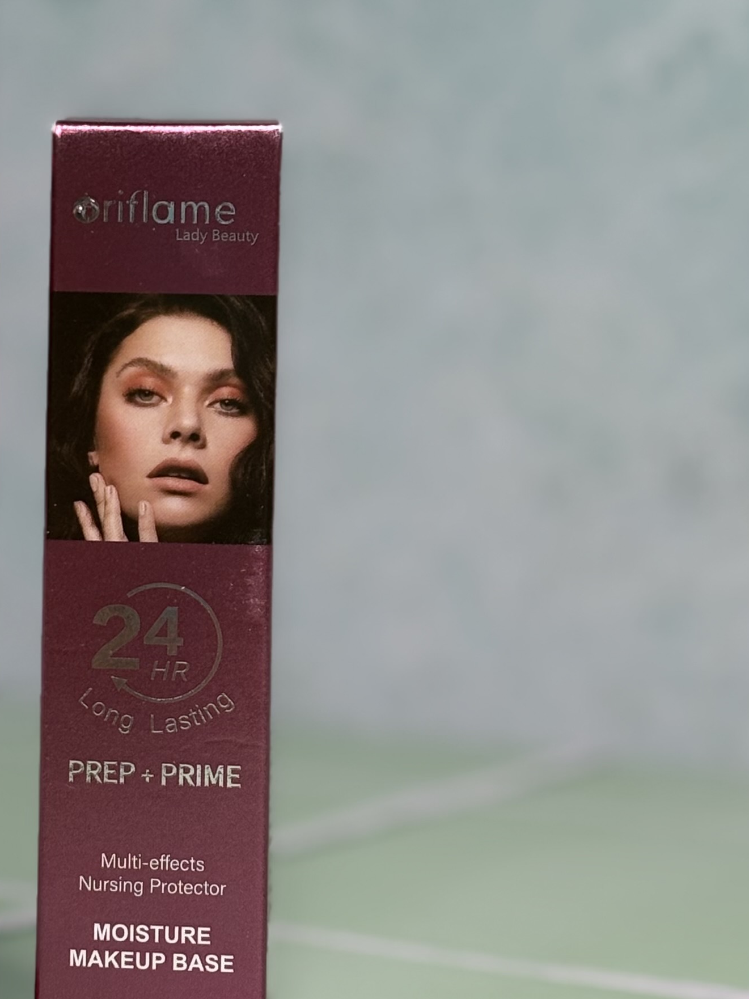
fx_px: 3434
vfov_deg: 16.5
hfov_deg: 12.3
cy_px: 354
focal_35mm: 119
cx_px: 26
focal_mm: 5.96
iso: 32
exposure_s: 1/122
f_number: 1.6
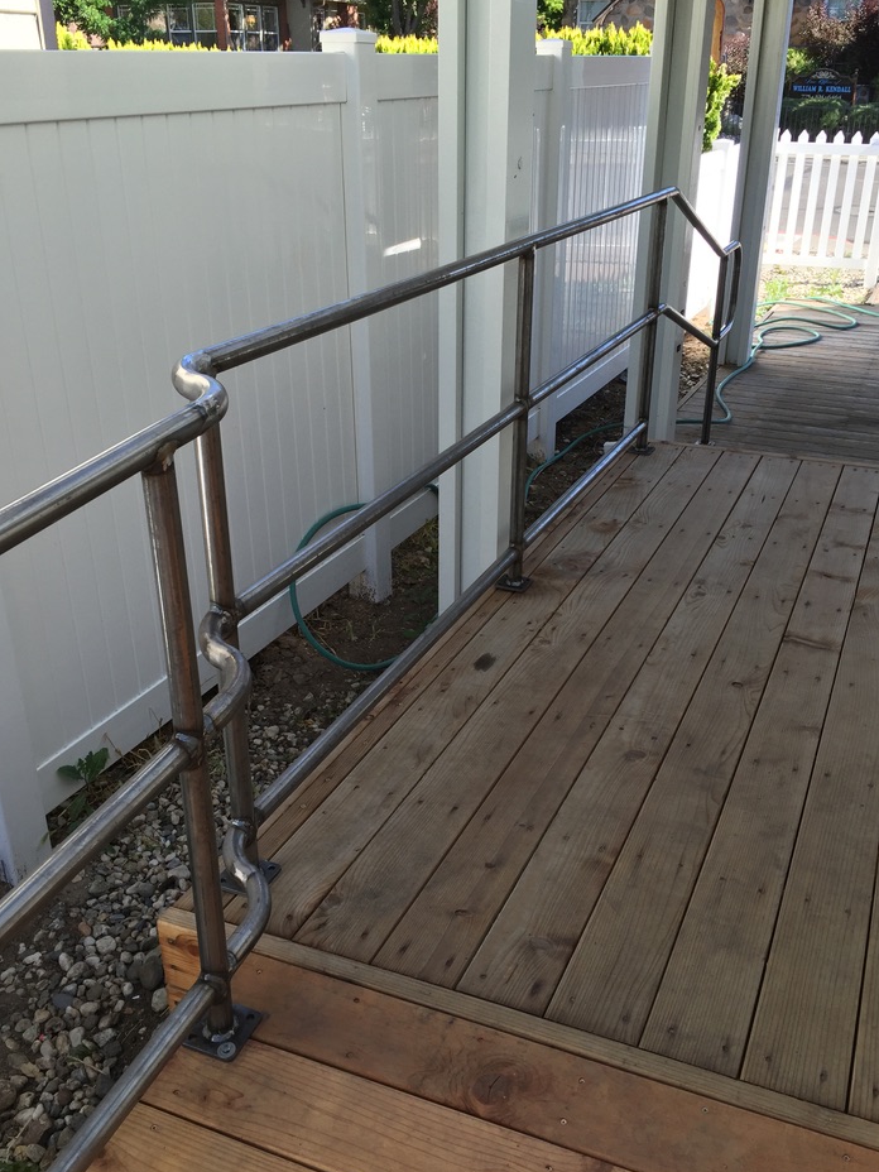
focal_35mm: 32
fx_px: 1083
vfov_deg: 56.8
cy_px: 600
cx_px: 465
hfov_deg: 44.1
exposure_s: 1/444
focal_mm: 4.15
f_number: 2.2
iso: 32
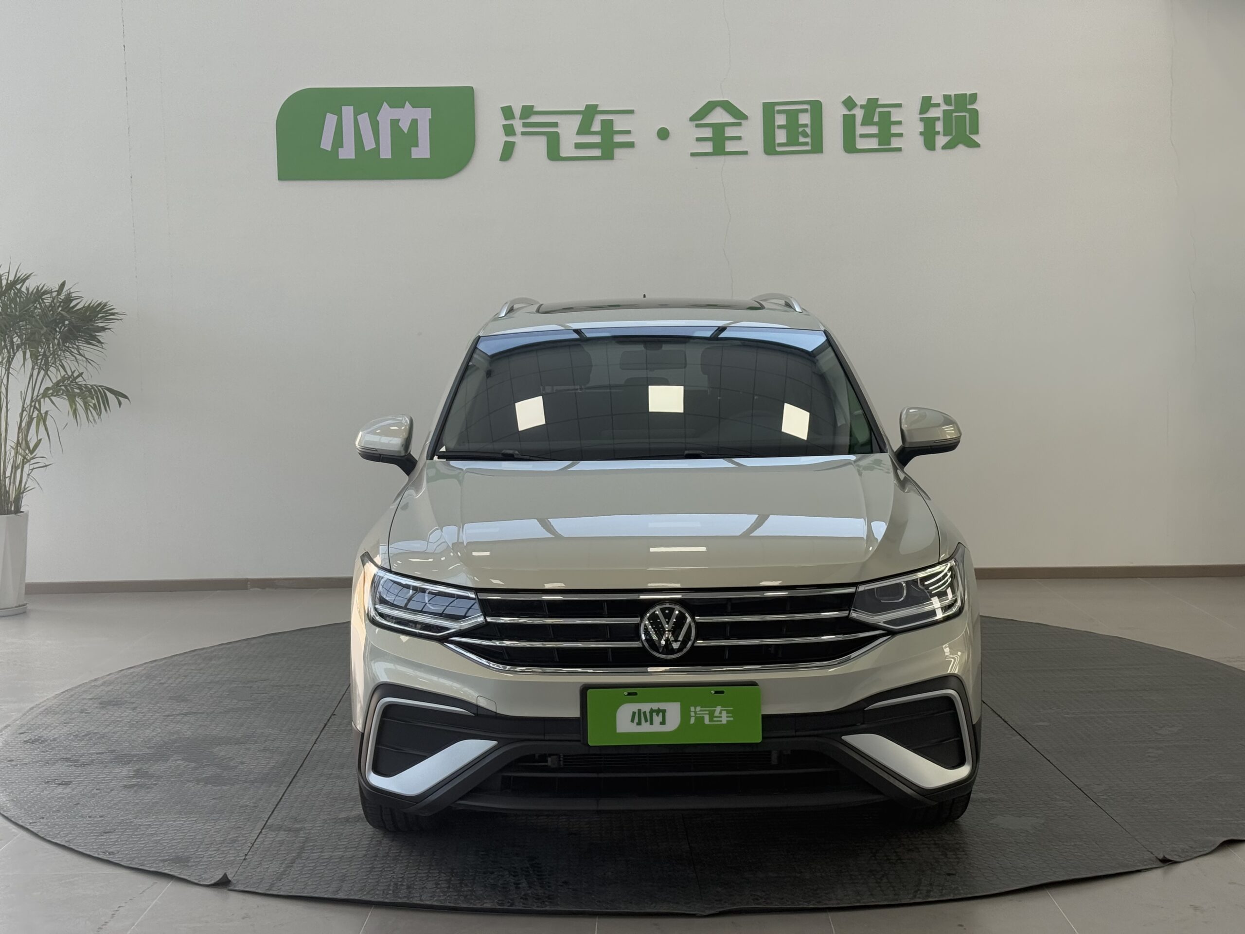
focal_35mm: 48
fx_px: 1726
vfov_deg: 30.3
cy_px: 467
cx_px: 622
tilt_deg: -3.7
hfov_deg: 39.7
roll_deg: +0.4
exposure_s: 1/323
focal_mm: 6.76
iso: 100
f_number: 1.78
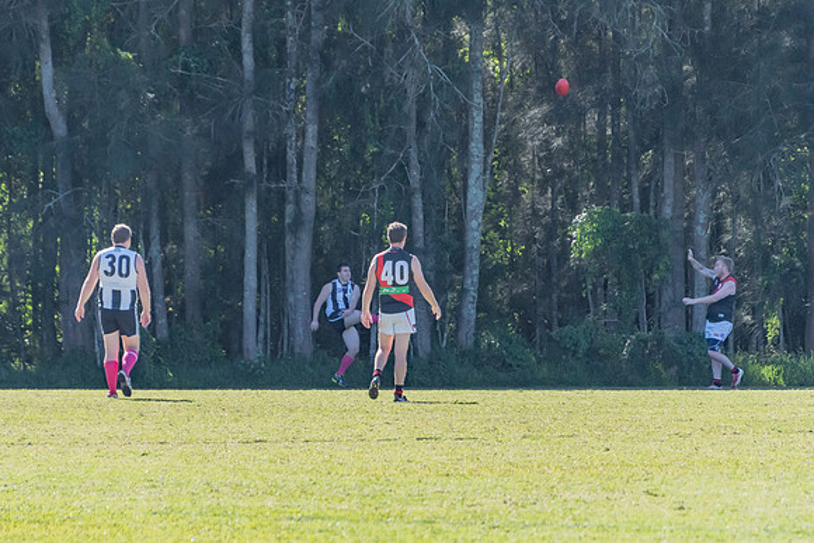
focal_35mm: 408
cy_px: 303
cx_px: 360
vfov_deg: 3.4
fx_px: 9232
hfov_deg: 5.0
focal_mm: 240
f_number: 6.3
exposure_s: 1/2500
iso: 800
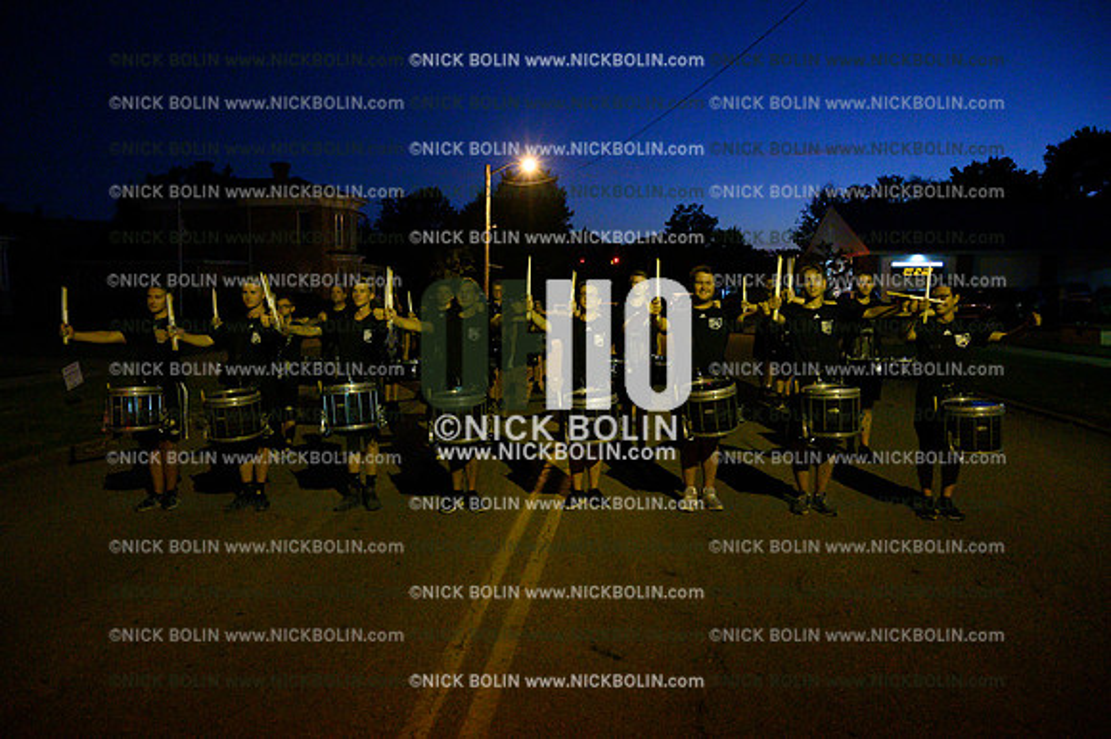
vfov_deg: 49.5
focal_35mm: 26
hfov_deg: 69.4
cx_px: 556
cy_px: 370
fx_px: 802
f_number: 4
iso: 32000
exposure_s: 1/400
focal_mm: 26
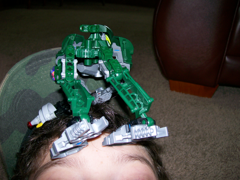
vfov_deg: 39.7
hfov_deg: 51.4
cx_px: 120
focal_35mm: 36
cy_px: 90
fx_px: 250
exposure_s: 1/64
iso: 80
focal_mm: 6
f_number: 2.7
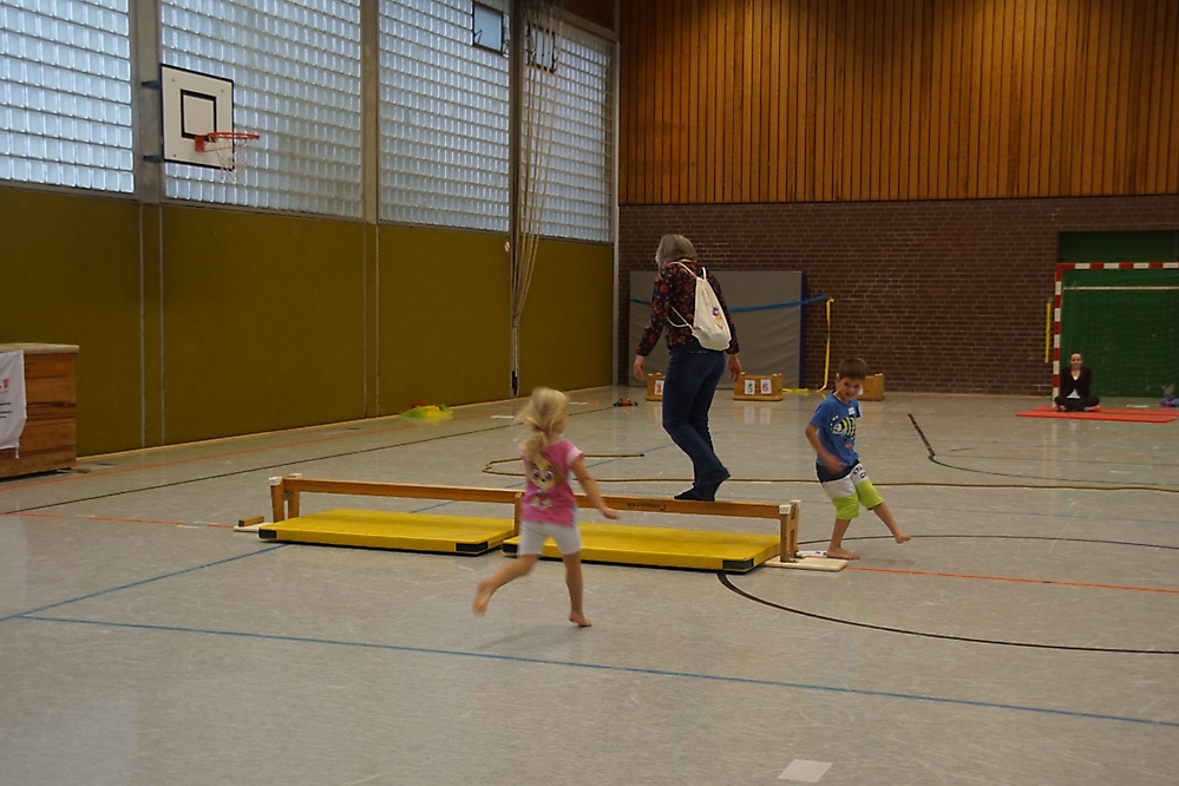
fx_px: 1719
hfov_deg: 37.9
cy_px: 393
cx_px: 590
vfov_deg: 25.8
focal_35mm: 52
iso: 1000
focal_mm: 35
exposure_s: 1/60
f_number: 4.5
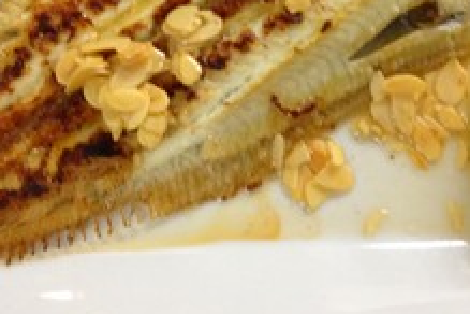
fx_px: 1084
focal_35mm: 83
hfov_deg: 24.5
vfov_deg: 16.0
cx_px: 245
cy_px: -31
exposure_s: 1/20
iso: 100
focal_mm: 4.28
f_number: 2.4
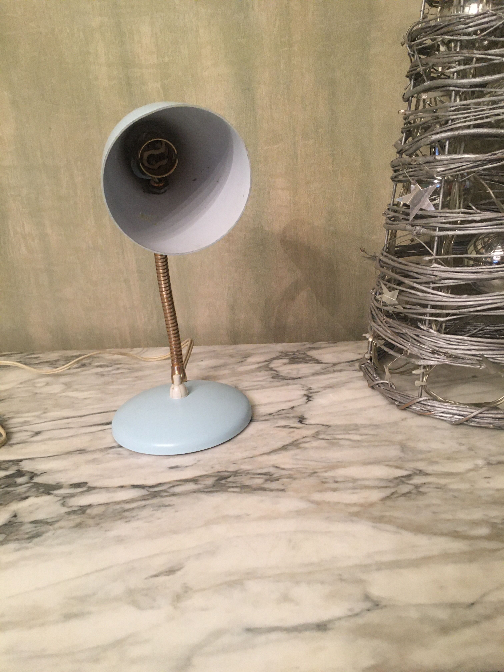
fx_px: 563
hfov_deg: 48.2
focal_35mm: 29
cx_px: 252
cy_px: 336
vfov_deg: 61.7
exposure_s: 1/33
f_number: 2.2
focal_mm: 4.15
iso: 200
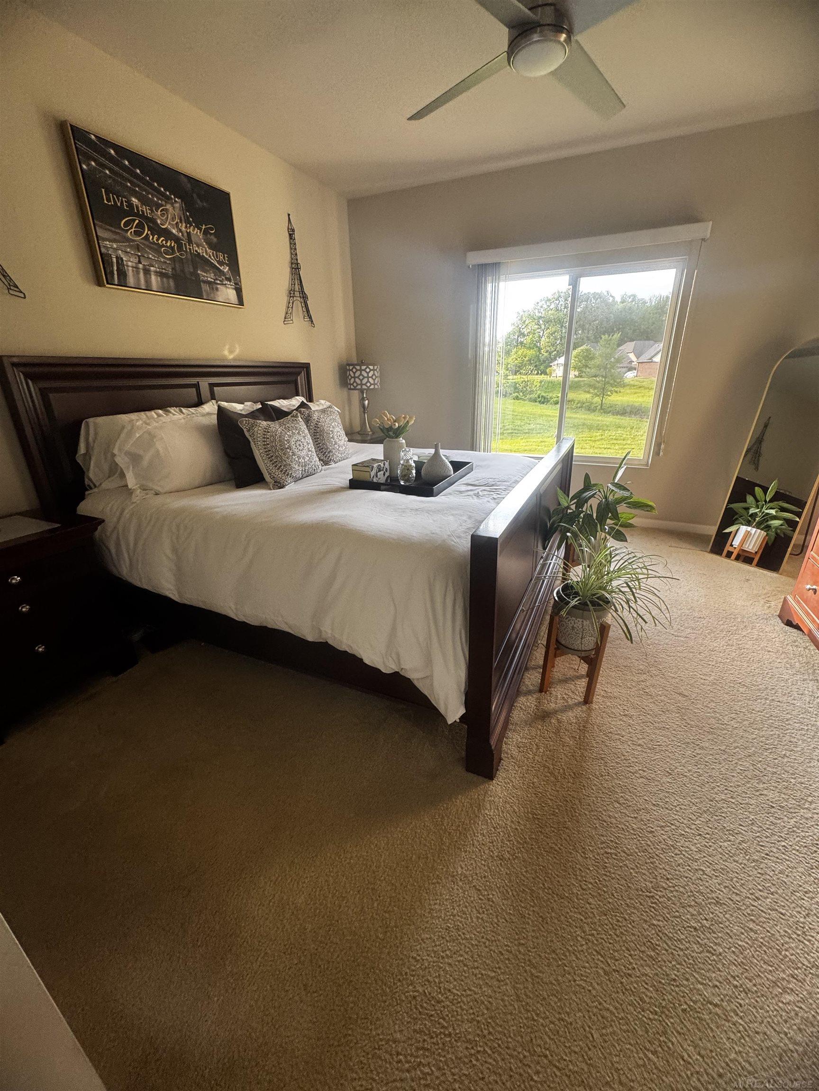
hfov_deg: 85.7
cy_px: 546
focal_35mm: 14
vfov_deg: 102.1
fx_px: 442
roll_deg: +1.6
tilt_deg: -21.5
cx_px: 410
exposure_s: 1/99
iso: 200
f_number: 2.2
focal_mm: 2.22
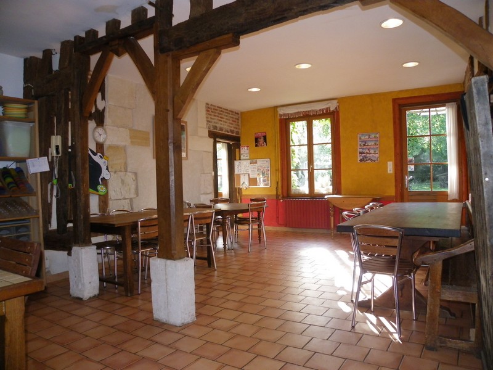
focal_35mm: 26
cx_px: 246
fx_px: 370
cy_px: 185
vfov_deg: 53.1
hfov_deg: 67.3
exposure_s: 1/80
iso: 200
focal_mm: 4.6
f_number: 2.8
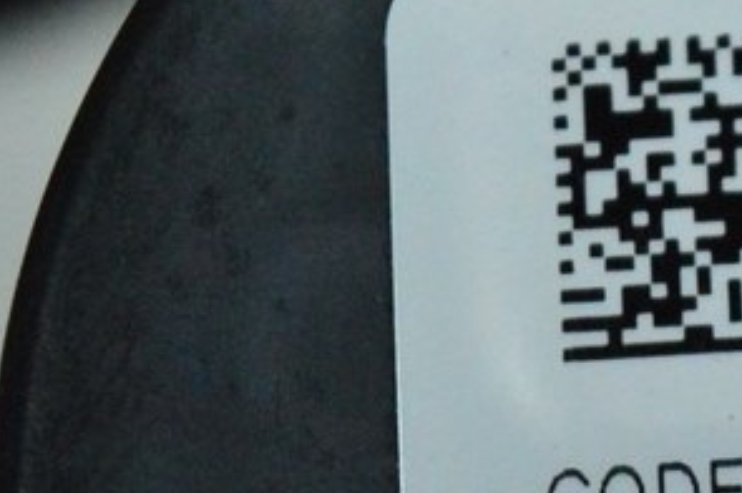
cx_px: 1036
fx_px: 5903
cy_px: 384
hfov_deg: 7.1
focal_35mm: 287
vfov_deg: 4.8
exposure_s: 1/800
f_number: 6.3
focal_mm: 55
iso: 6400
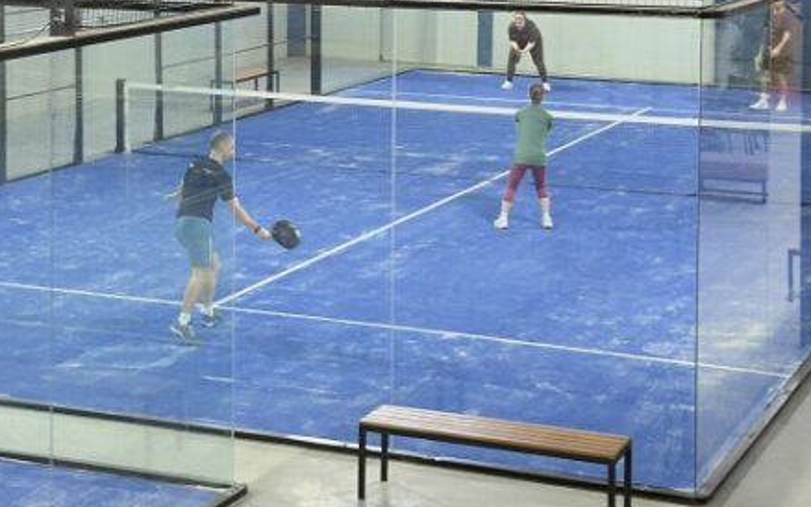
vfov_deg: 14.8
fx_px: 1923
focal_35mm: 87
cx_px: 346
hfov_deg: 23.8
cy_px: -9
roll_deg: -0.3
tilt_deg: -2.9
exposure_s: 1/60
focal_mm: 6.76
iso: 125
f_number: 1.78
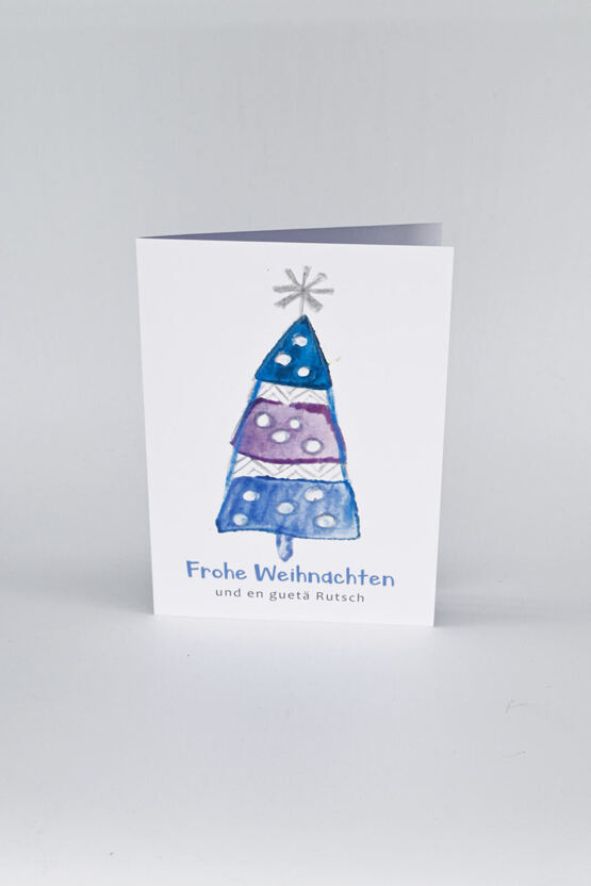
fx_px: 1071
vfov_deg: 45.0
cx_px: 296
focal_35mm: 44
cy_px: 443
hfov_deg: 30.9
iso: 100
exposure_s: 1/400
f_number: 7.1
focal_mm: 29
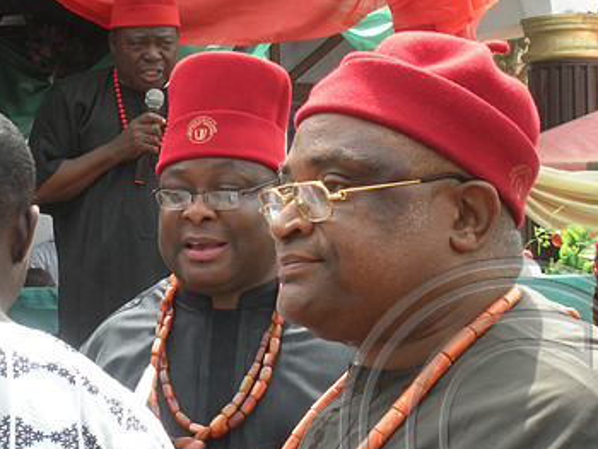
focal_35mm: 106
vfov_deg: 14.0
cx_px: 207
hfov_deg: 18.5
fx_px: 1832
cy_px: 245
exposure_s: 1/150
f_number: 4.6
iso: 98
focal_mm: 11.2
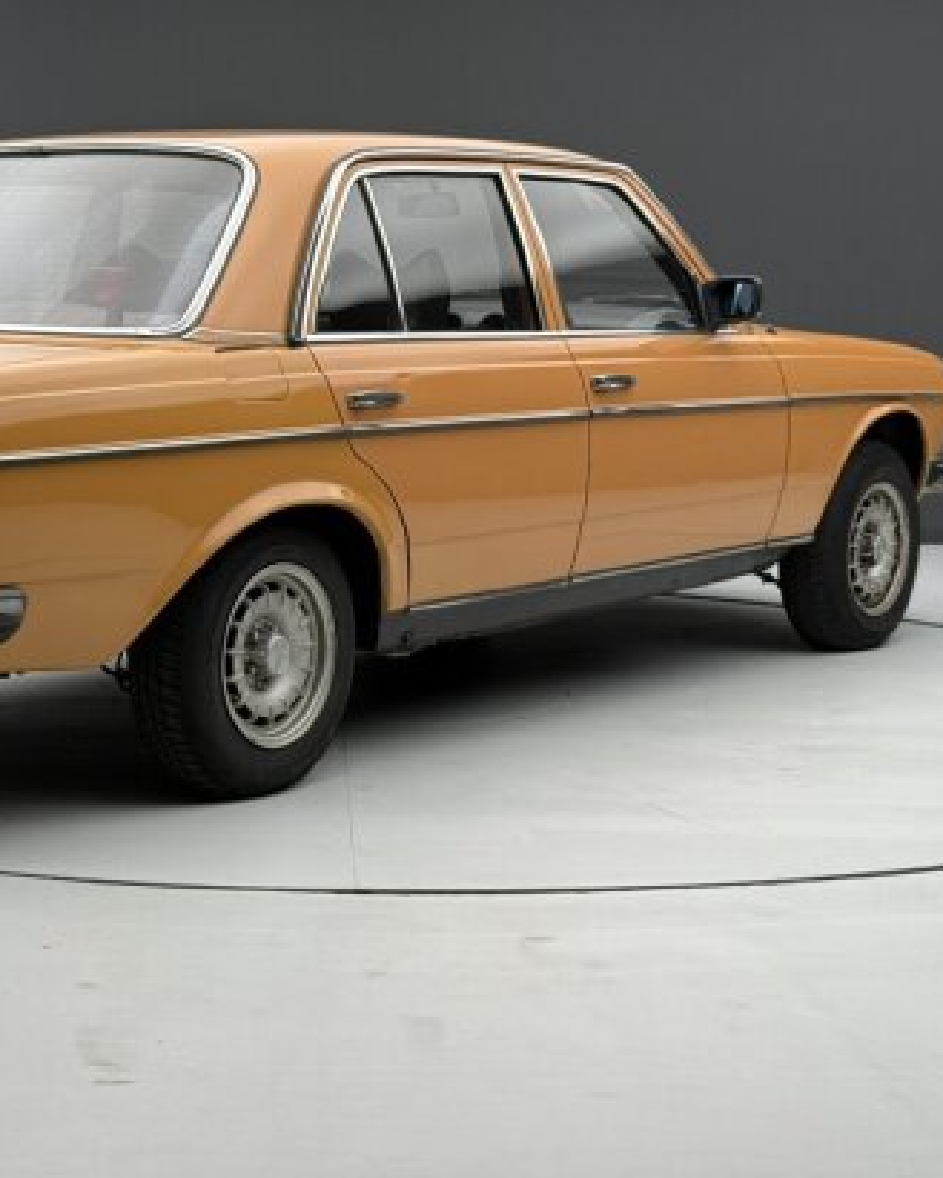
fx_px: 2546
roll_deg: +0.1
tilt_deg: -6.6
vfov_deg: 26.1
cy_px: 582
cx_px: 181
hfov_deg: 20.7
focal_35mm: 73
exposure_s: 1/79
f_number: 1.78
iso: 100
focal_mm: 6.76
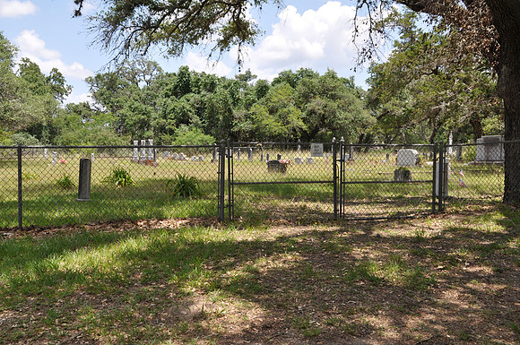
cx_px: 260
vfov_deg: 28.9
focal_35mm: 46
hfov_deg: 42.4
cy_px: 172
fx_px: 671
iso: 200
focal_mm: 31
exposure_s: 1/100
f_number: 10
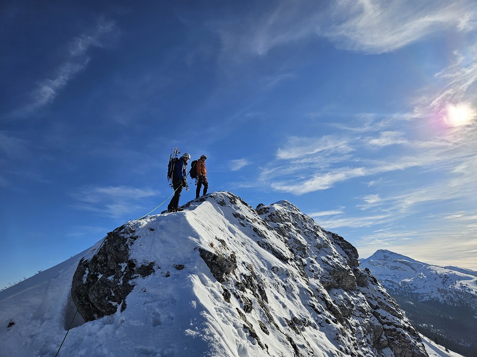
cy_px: 178
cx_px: 238
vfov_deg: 58.9
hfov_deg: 73.9
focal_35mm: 23
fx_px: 317
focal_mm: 5.4
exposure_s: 1/3829
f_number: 1.8
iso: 25
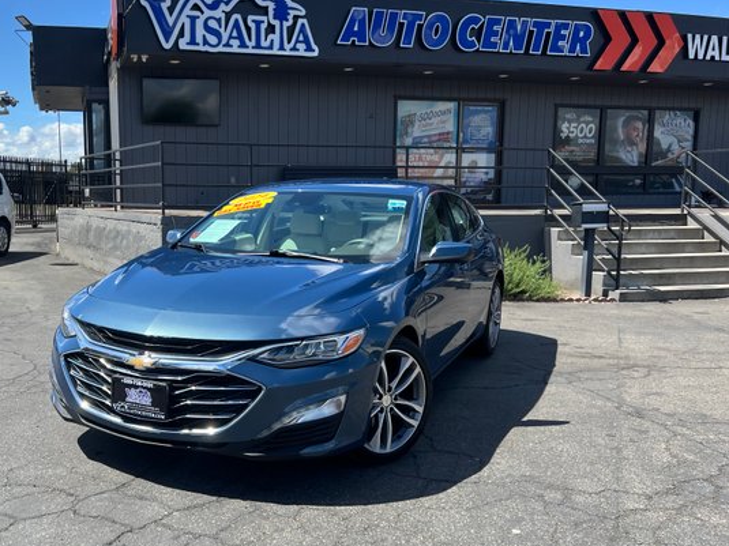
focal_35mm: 35
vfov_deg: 40.6
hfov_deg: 51.8
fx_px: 737
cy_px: 301
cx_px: 251
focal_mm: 5.7
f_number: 1.5
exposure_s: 1/2252
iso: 50
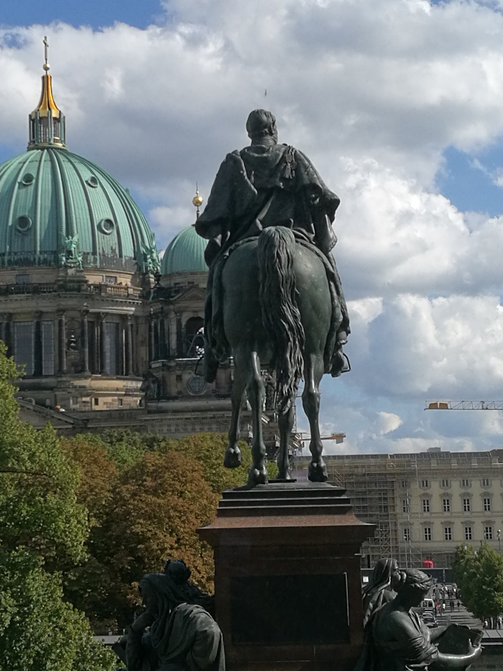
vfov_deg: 25.0
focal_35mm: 78
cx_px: 174
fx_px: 1511
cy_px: 305
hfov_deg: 18.8
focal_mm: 4.5
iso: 50
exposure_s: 1/1188
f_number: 2.2
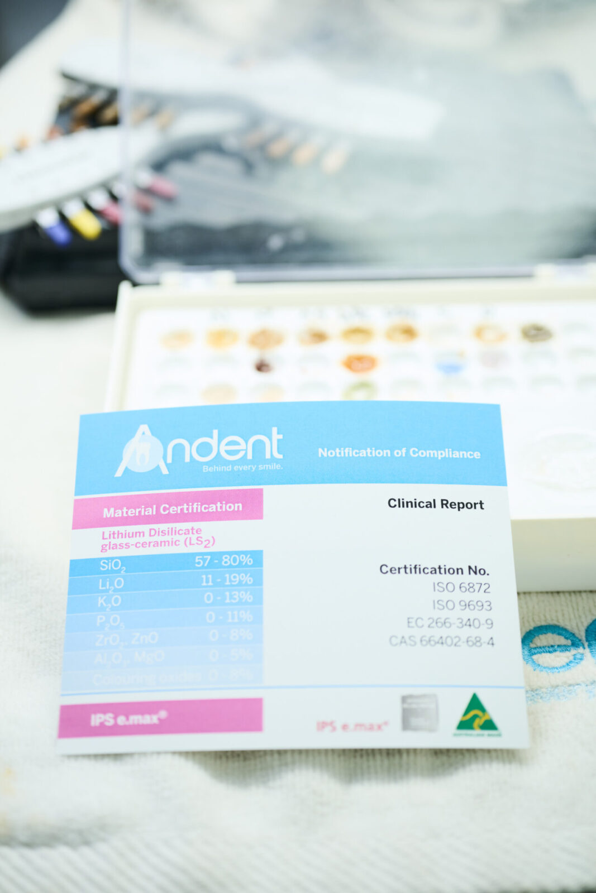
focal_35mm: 50
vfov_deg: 39.6
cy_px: 446
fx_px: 1241
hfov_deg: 27.0
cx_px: 298
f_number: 4
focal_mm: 50
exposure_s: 1/160
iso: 400
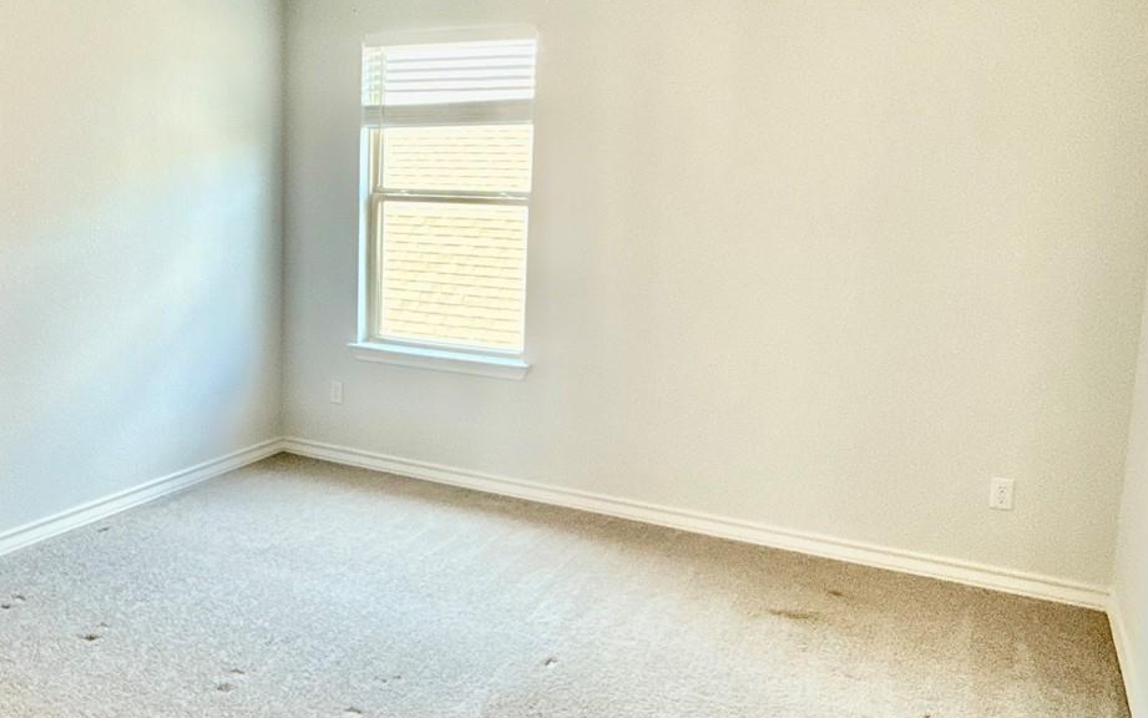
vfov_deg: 38.2
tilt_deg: -7.5
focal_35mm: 33
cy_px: 304
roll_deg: -1.2
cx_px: 389
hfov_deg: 57.0
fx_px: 1033
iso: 200
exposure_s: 1/120
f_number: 2.2
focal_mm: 2.22
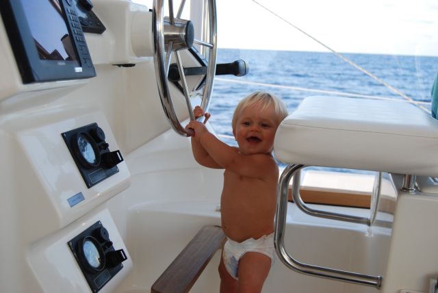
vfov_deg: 28.1
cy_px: 146
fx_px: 585
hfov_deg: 41.1
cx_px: 219
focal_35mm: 48
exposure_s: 1/125
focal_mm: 32
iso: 200
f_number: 5.6
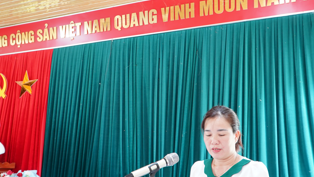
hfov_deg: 54.0
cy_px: 114
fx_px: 308
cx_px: 148
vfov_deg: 31.8
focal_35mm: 37
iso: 1000
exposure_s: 1/30
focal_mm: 18
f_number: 4
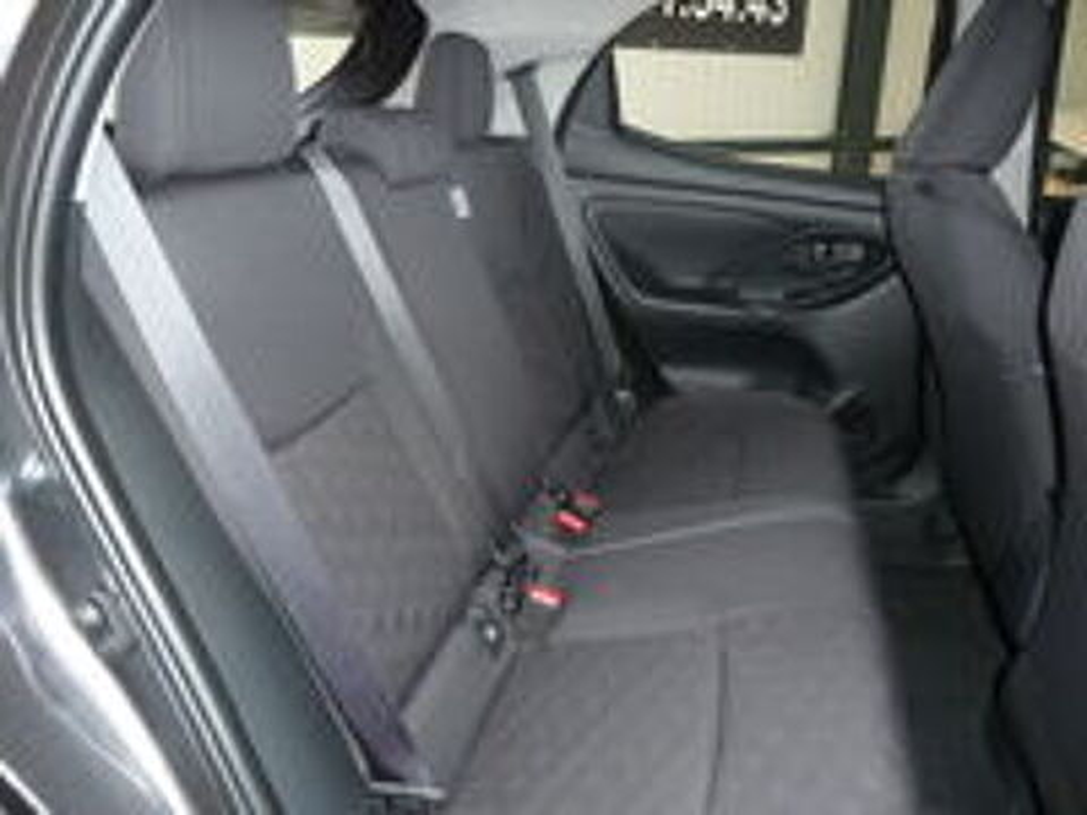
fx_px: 785
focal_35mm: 25
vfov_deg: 54.9
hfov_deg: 69.4
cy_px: 408
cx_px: 544
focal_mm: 4.1
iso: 320
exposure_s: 1/30
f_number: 3.3
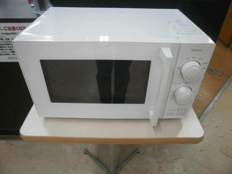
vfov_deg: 53.1
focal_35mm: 26
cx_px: 116
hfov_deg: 67.3
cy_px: 87
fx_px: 174
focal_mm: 4.65
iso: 100
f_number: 2.6
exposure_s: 1/30
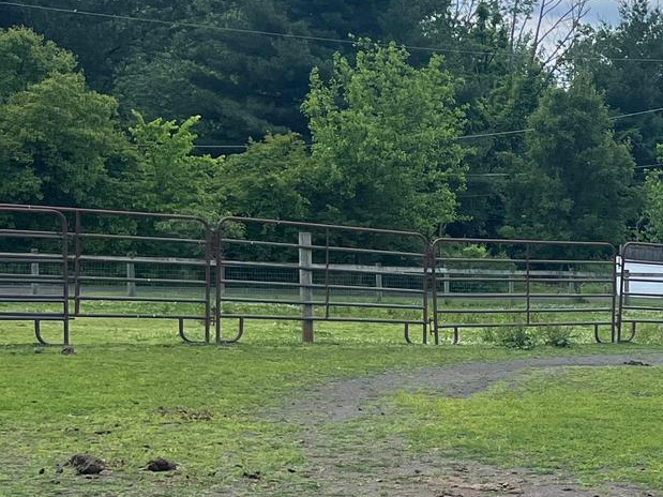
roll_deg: -0.2
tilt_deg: -5.5
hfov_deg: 19.0
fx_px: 1647
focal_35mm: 86
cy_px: 389
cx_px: 1088
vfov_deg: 17.0
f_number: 1.6
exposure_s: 1/3215
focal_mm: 5.1
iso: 50
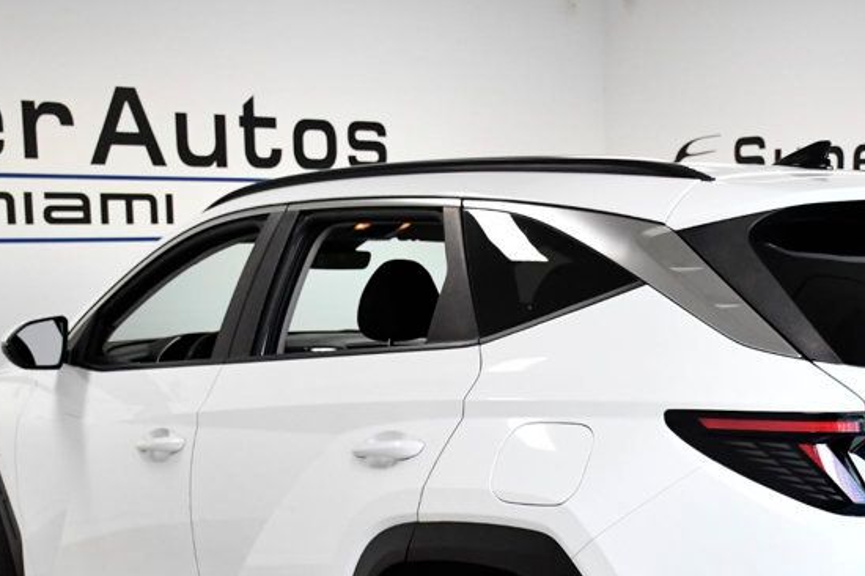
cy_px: 510
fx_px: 1609
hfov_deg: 29.9
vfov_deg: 19.9
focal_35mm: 67
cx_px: 555
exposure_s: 1/1250
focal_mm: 24
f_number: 4.5
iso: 2500
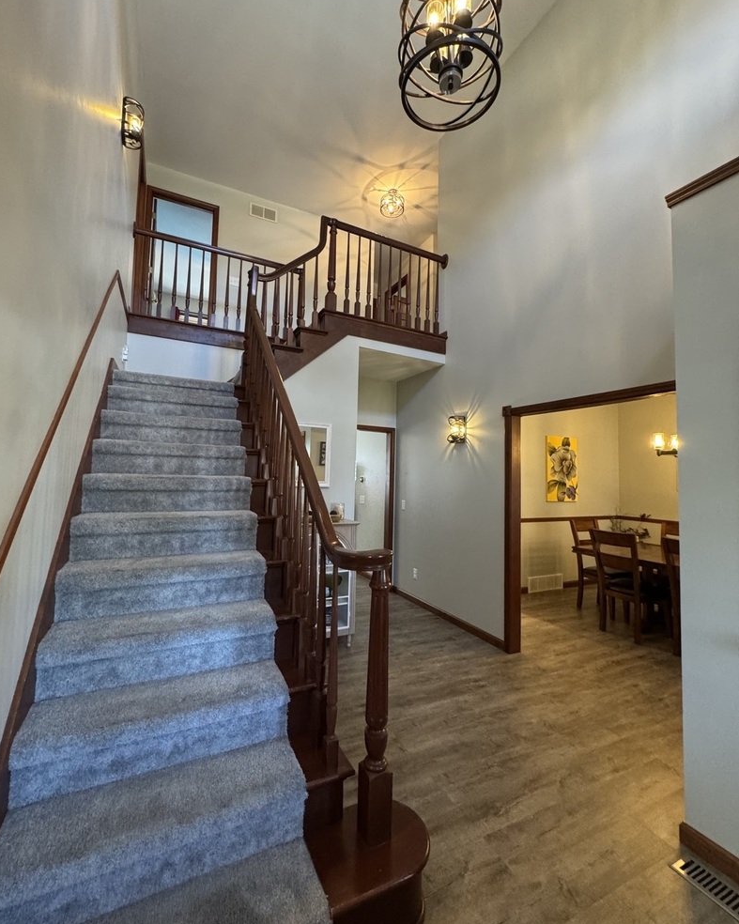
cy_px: 451
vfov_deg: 96.8
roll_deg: -1.4
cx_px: 360
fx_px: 410
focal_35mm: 15
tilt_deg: +1.9
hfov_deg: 84.0
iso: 500
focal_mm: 2.22
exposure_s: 1/60
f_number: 2.2
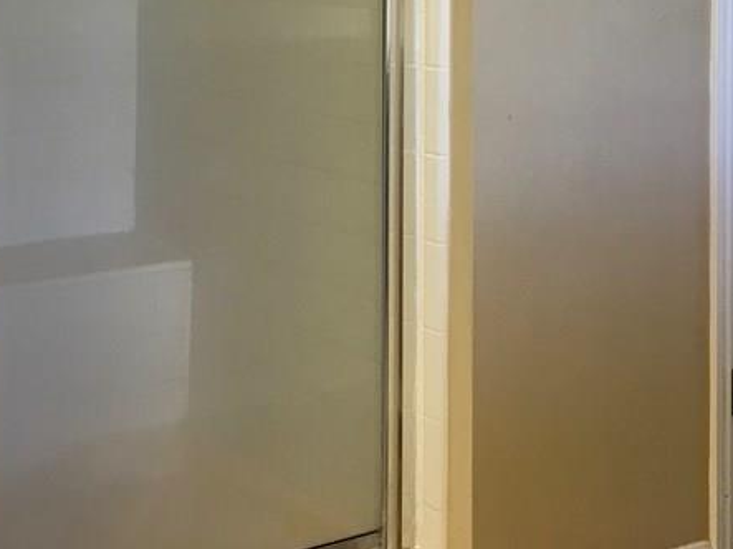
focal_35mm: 67
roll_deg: -0.8
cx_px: 295
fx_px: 1418
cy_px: -58
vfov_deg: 20.8
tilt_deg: +1.8
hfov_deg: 28.9
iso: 50
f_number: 2.2
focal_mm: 4.15
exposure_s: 1/30
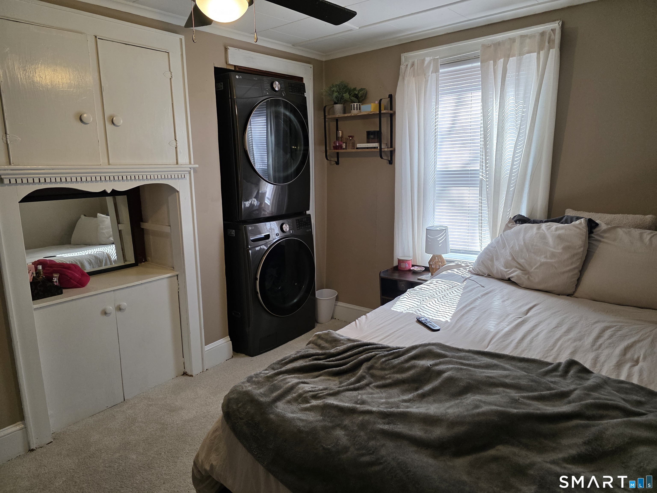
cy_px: 246
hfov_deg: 73.9
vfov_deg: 58.9
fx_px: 437
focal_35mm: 23
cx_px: 328
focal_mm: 6.3
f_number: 1.7
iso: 160
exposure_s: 1/120
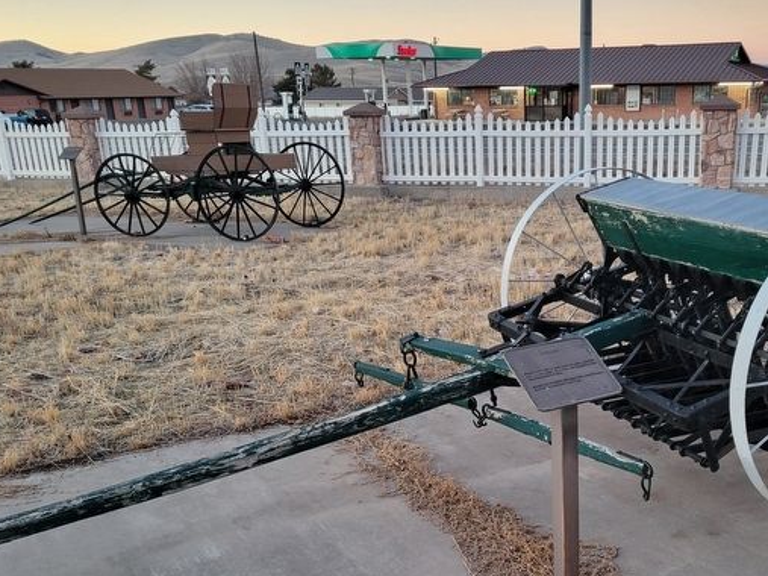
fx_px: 909
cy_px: 405
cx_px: 501
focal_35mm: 41
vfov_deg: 34.6
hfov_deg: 45.2
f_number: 1.8
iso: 125
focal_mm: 5.4
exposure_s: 1/120
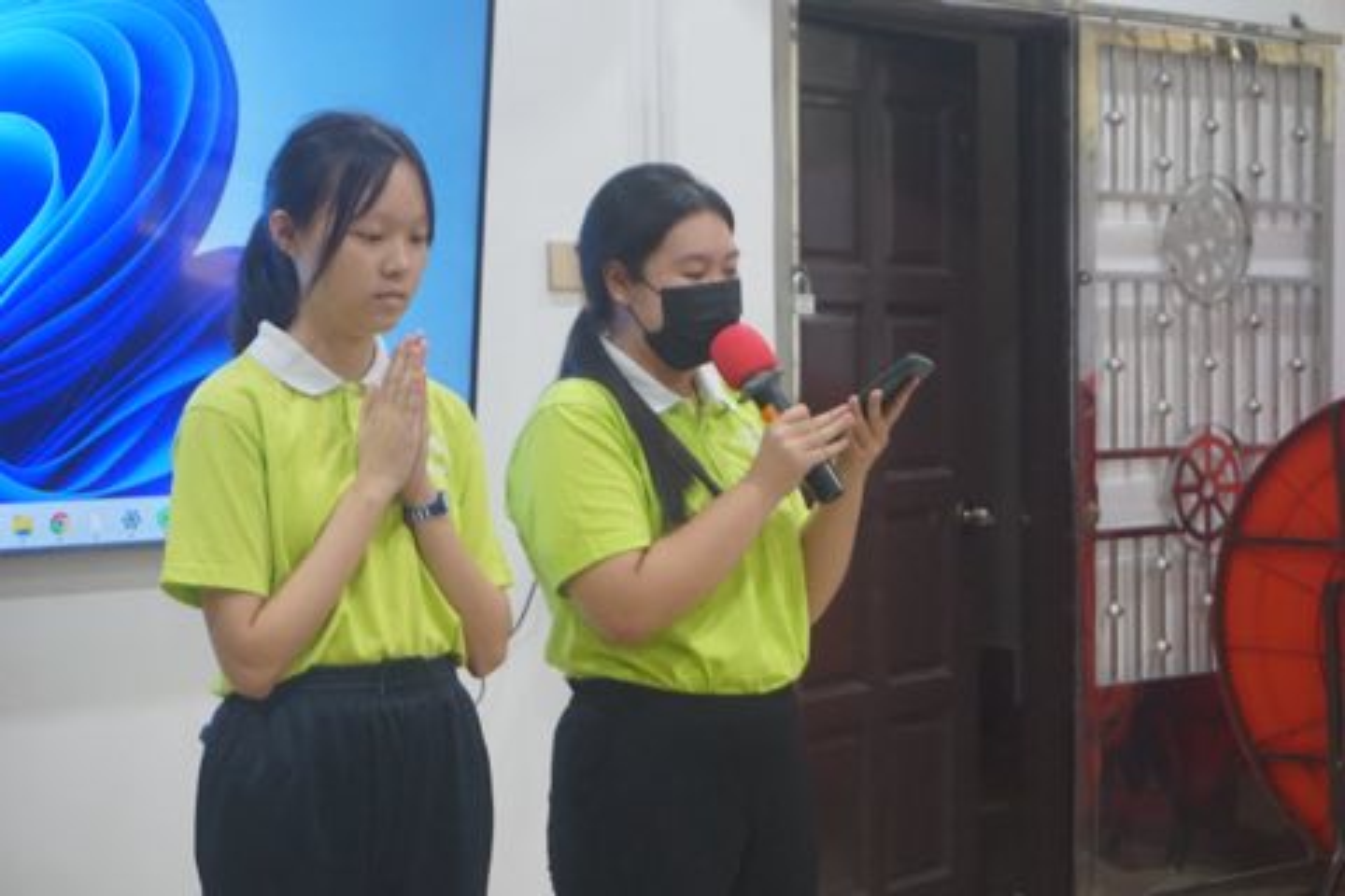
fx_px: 2802
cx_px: 672
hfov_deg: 27.0
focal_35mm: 75
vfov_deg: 18.2
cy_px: 448
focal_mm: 50
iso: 3200
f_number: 5.6
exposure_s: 1/80
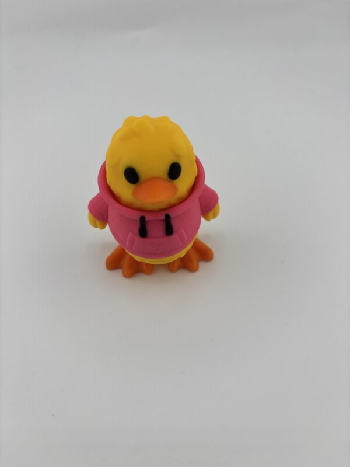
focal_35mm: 26
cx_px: 175
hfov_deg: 53.1
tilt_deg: -49.4
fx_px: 351
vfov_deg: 67.3
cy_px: 234
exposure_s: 1/364
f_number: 1.6
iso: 50
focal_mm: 5.96
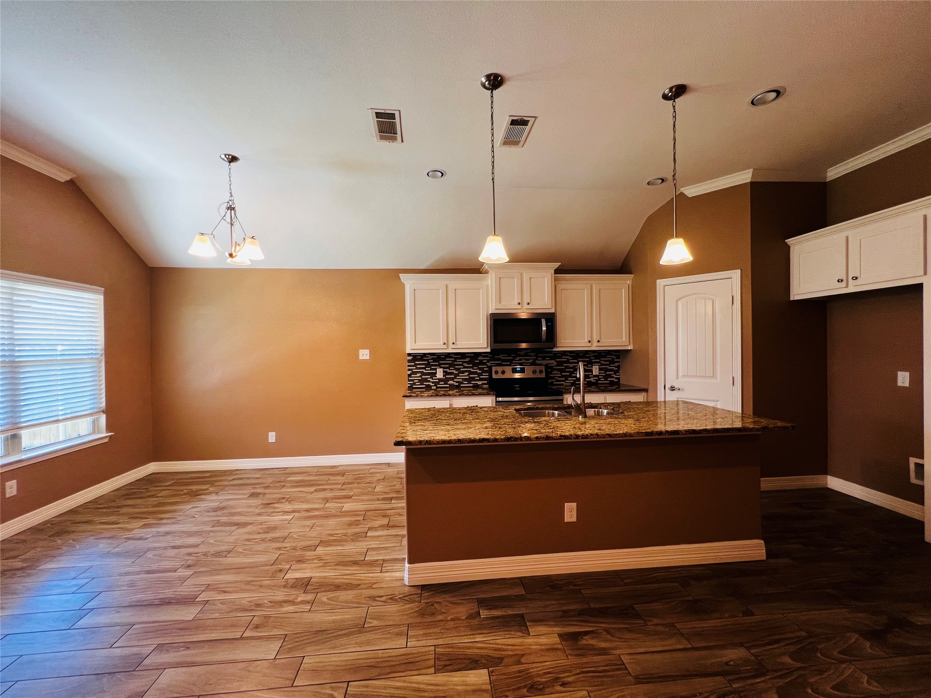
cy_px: 349
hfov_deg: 106.2
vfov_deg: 89.9
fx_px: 350
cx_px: 466
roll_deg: +0.7
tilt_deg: -0.3
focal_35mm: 13
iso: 100
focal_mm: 1.57
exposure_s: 1/30
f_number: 1.8
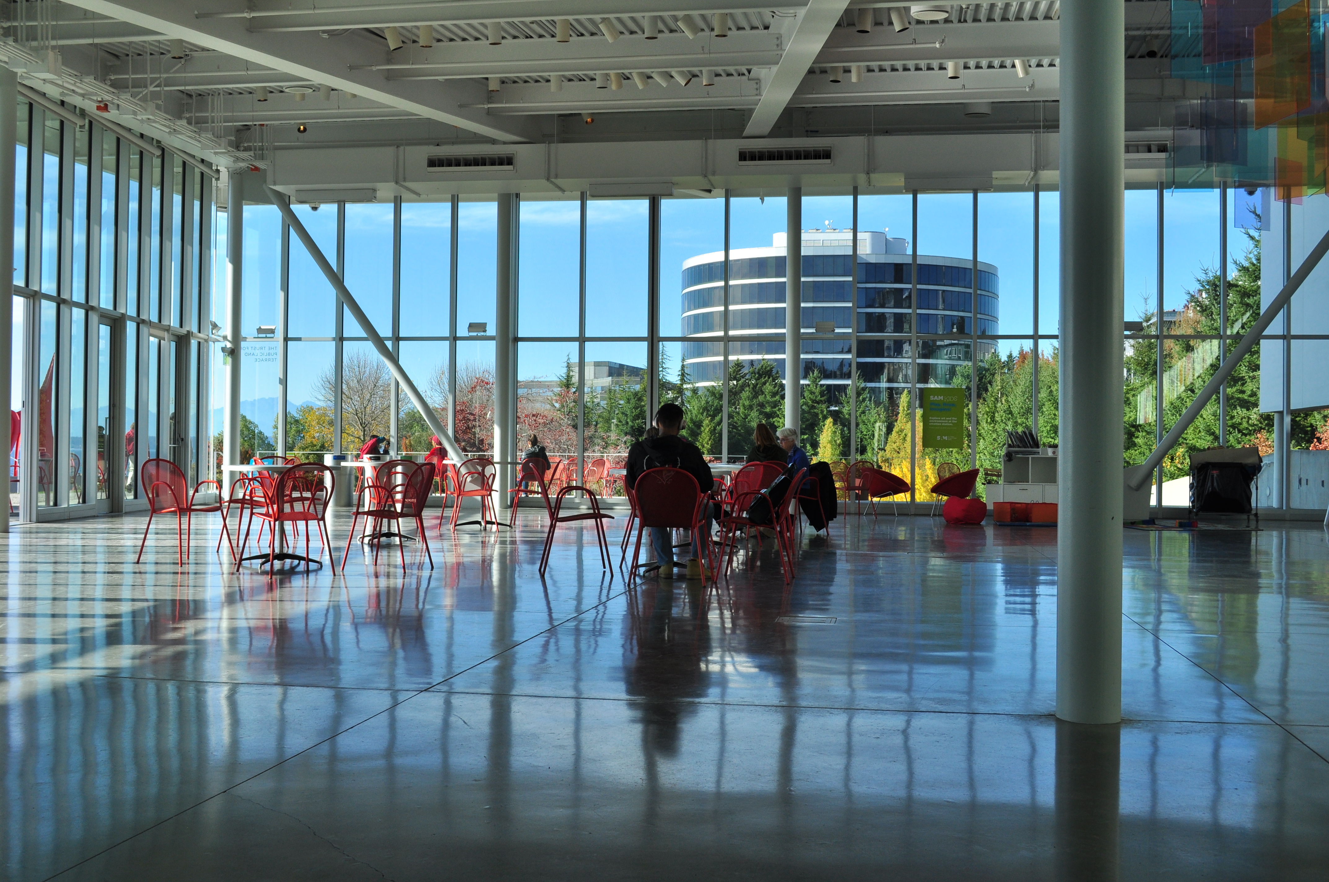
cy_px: 441
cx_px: 664
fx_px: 1438
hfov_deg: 49.6
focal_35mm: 39
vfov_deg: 34.1
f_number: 8
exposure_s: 1/250
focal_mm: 26
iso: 200
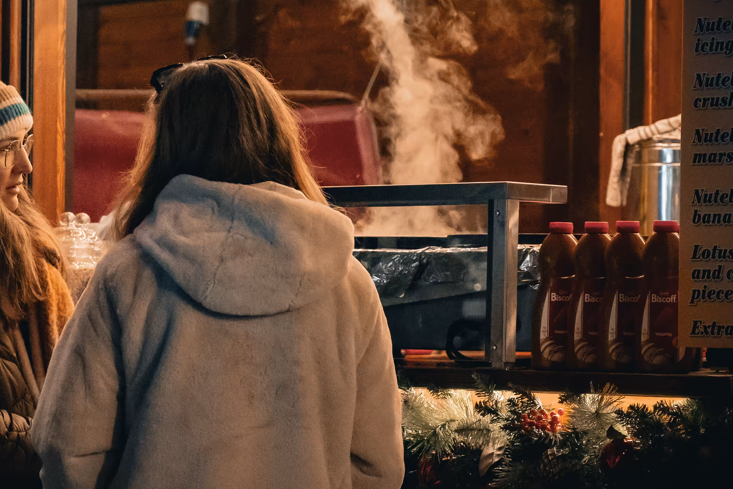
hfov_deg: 13.3
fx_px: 3136
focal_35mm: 154
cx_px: 239
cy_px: 236
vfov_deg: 8.9
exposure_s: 1/60
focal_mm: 70
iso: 5000
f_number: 4.5
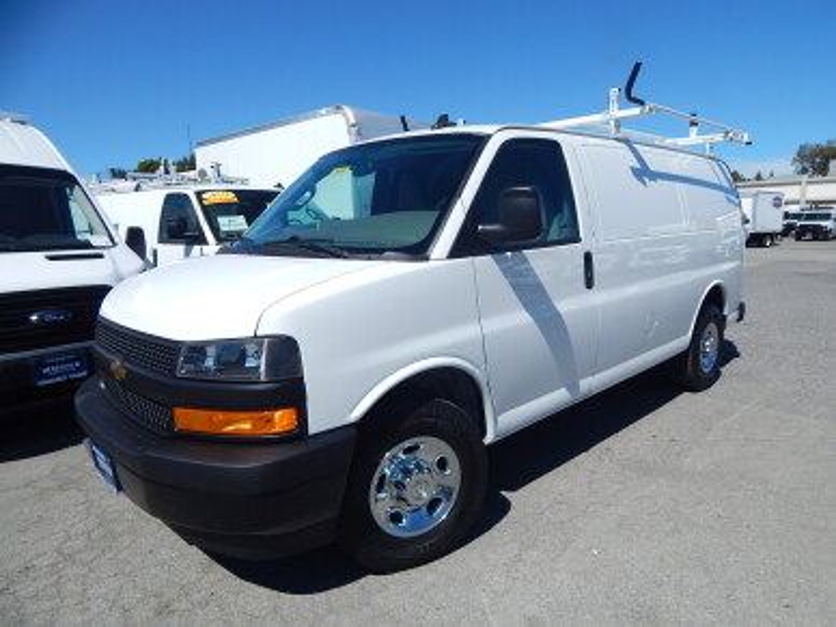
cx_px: 418
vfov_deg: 61.1
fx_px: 531
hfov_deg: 76.4
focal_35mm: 22
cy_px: 314
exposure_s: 1/1000
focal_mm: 4
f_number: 6
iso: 125
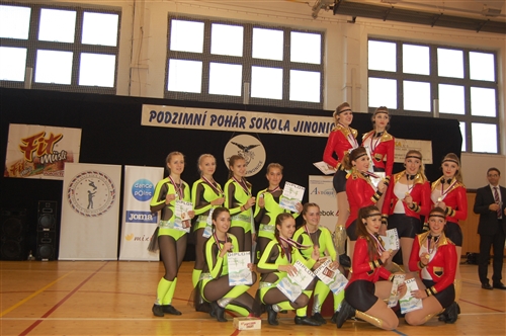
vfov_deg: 38.3
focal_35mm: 34
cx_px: 253
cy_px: 168
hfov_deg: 55.2
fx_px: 484
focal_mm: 23
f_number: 3.8
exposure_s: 1/60
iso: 400
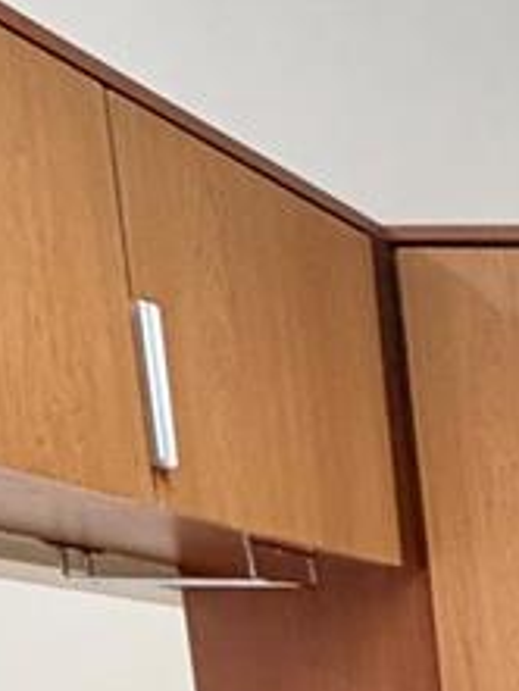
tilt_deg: -11.3
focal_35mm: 76
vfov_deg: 20.7
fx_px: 1518
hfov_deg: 13.4
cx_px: 1288
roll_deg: +0.2
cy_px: 1116
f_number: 2.2
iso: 200
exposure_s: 1/60
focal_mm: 2.22
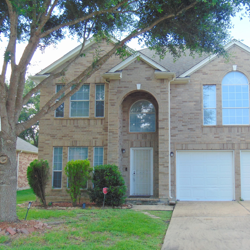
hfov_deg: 35.9
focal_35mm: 47
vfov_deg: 36.1
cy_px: 125
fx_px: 384
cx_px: 155
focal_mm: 6.9
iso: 80
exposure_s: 1/200
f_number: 3.3
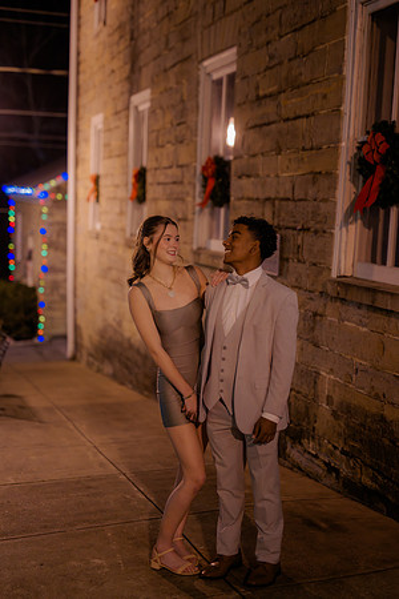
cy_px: 300
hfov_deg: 27.0
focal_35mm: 50
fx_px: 831
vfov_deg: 39.6
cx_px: 200
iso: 2500
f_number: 1.4
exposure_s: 1/200
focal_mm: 50
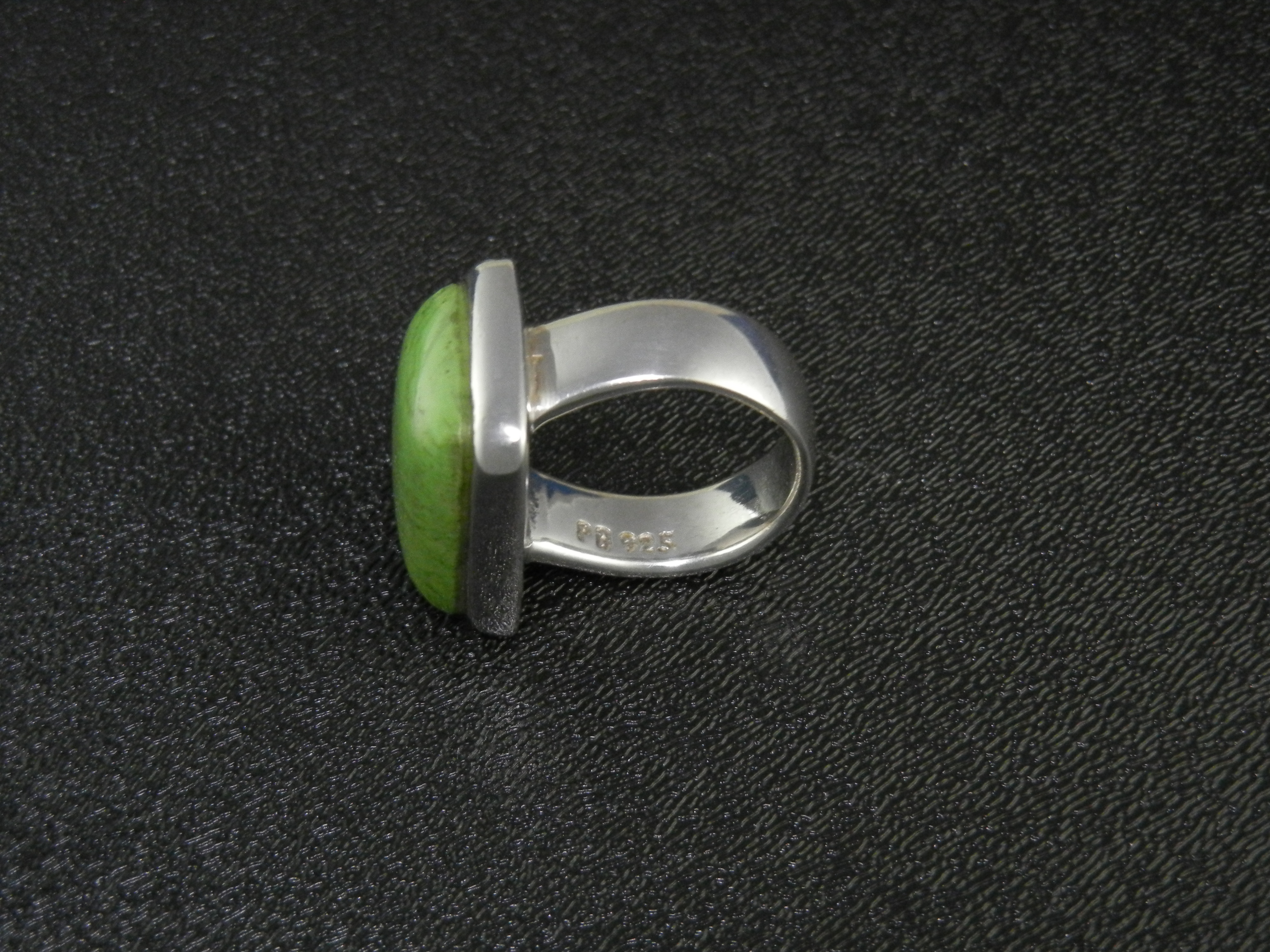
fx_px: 2165
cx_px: 635
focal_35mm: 59
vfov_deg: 24.8
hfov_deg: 32.7
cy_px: 476
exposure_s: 1/30
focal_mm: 10.6
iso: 800
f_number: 8
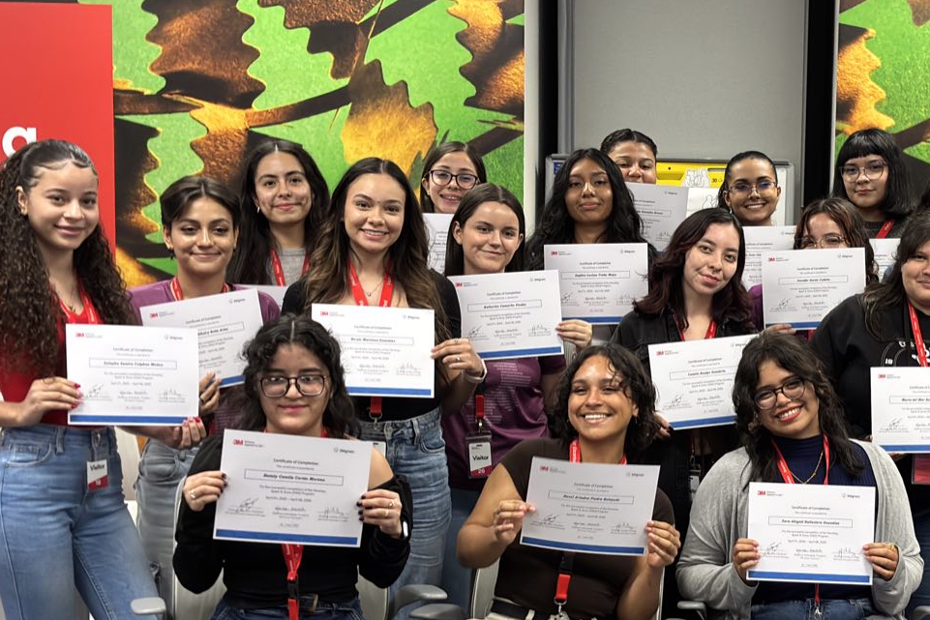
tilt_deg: -7.3
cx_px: 707
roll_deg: -2.3
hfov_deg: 28.0
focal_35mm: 71
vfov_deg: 19.2
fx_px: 1834
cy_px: 368
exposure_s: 1/40
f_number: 1.6
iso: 160
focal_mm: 5.96
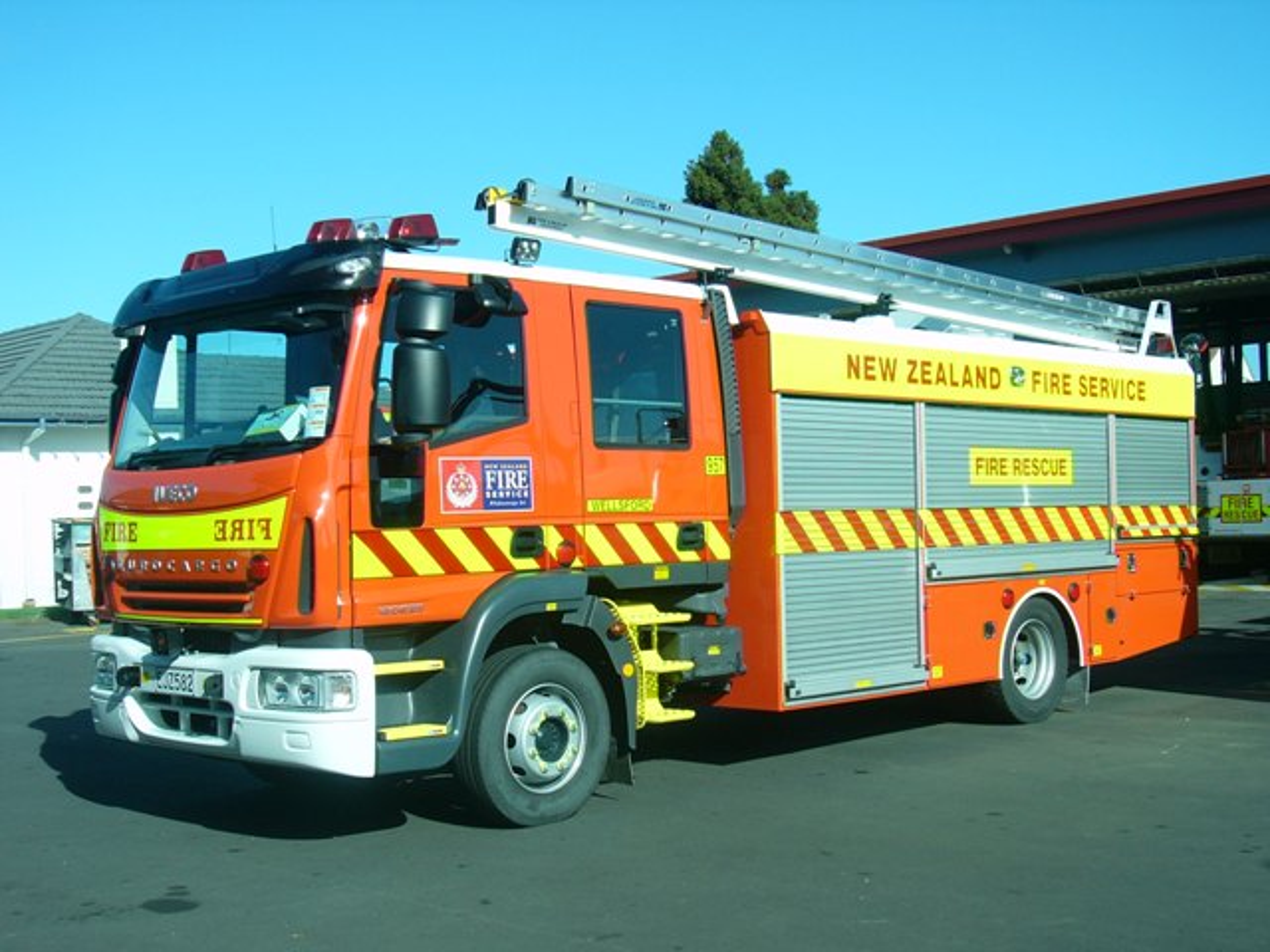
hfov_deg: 41.2
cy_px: 476
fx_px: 1688
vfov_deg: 31.5
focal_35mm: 46
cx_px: 635
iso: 50
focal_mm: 7.6
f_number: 9
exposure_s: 1/100
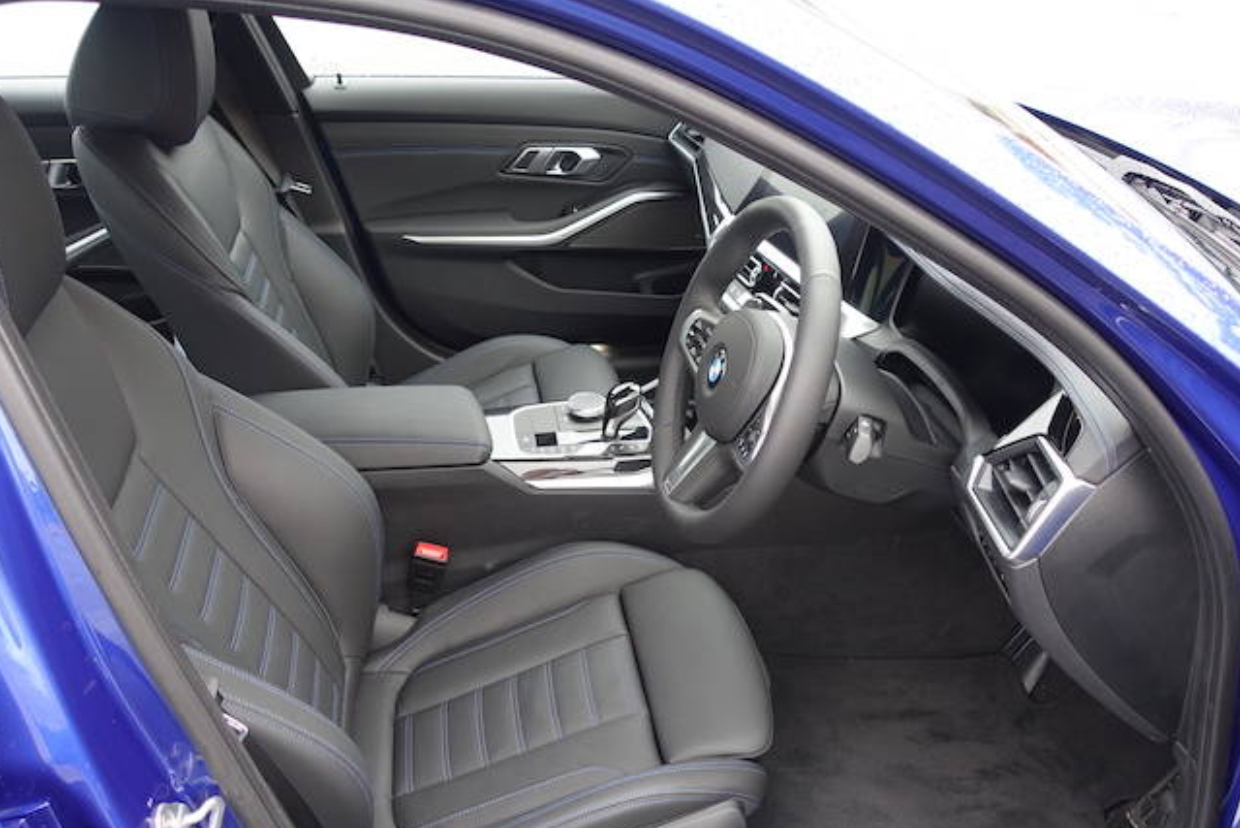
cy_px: 470
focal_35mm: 30
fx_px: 1034
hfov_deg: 61.9
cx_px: 639
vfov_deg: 43.5
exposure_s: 1/40
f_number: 2.8
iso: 160
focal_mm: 8.8
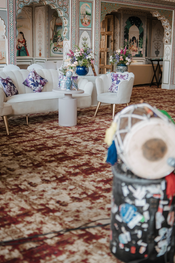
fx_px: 350
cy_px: 133
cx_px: 85
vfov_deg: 41.1
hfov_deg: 28.1
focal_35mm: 48
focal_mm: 35
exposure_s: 1/160
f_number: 1.4
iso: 64
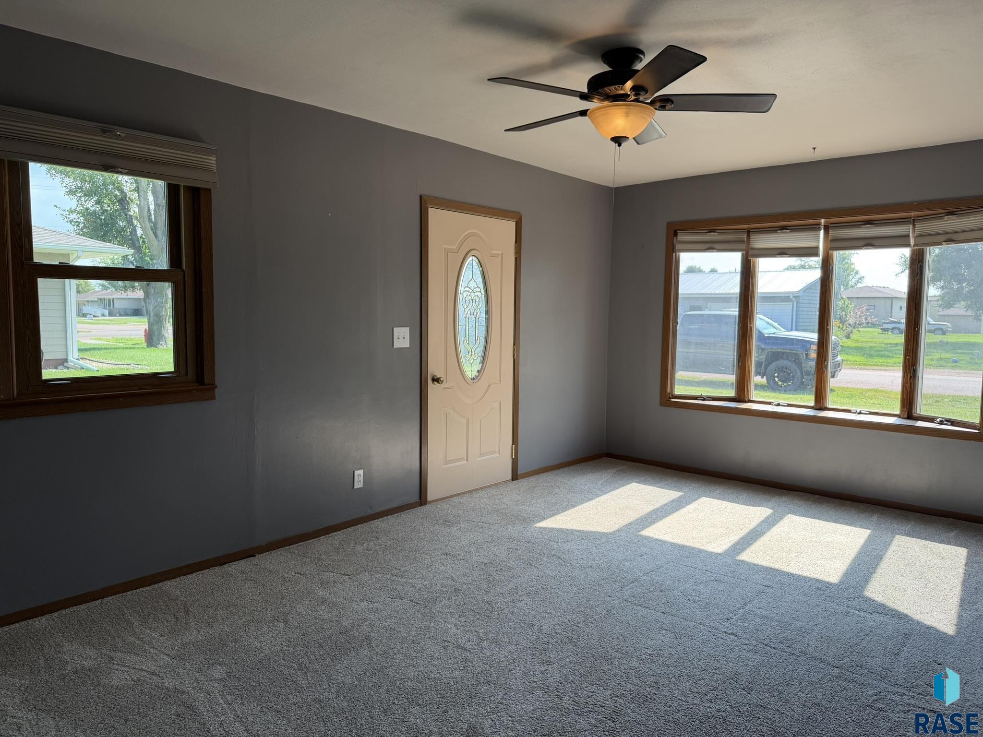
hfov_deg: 71.6
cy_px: 368
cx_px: 492
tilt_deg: -4.9
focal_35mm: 24
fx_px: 682
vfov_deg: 56.8
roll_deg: -0.4
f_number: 1.78
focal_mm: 6.76
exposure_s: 1/385
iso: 100
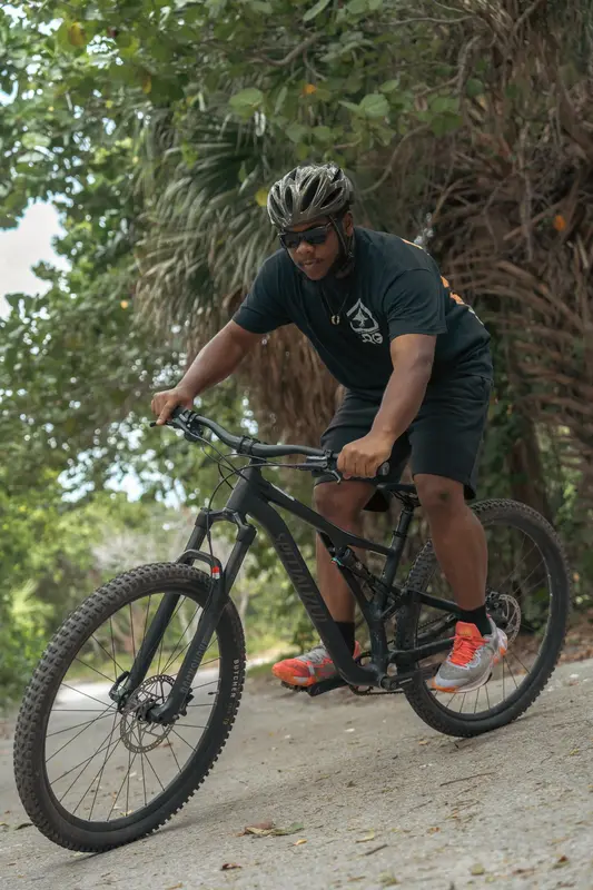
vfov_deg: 38.9
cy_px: 445
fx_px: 1261
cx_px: 296
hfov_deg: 26.5
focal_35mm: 51
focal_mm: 51
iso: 500
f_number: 2.8
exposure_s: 1/1600
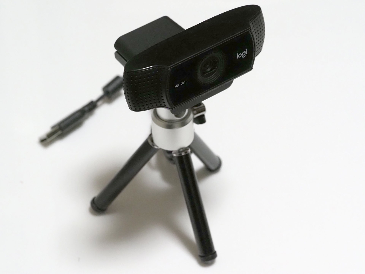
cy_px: 137
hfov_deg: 16.4
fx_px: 1265
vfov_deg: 12.3
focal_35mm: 120
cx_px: 182
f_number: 5.6
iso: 3200
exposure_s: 1/160
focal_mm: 60
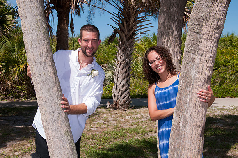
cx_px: 119
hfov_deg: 35.1
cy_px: 79
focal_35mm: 57
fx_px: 376
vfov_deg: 23.7
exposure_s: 1/250
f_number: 10
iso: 100
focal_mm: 38
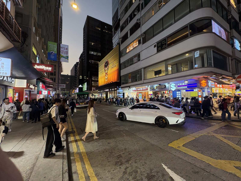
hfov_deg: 102.1
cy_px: 90
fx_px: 97
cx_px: 120
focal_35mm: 14
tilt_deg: +3.8
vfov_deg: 85.7
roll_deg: +1.2
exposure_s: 1/100
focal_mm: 2.22
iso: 200
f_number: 2.2
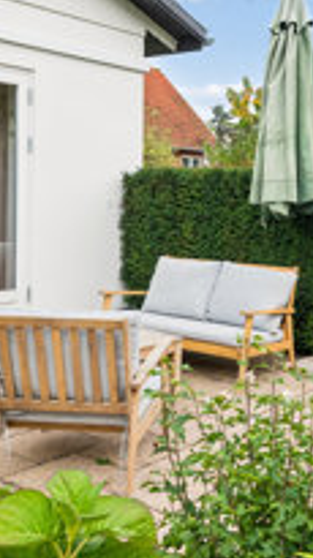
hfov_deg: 25.9
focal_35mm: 45
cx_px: 259
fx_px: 665
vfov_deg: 45.1
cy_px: 208
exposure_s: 1/60
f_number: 9
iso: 250
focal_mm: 22
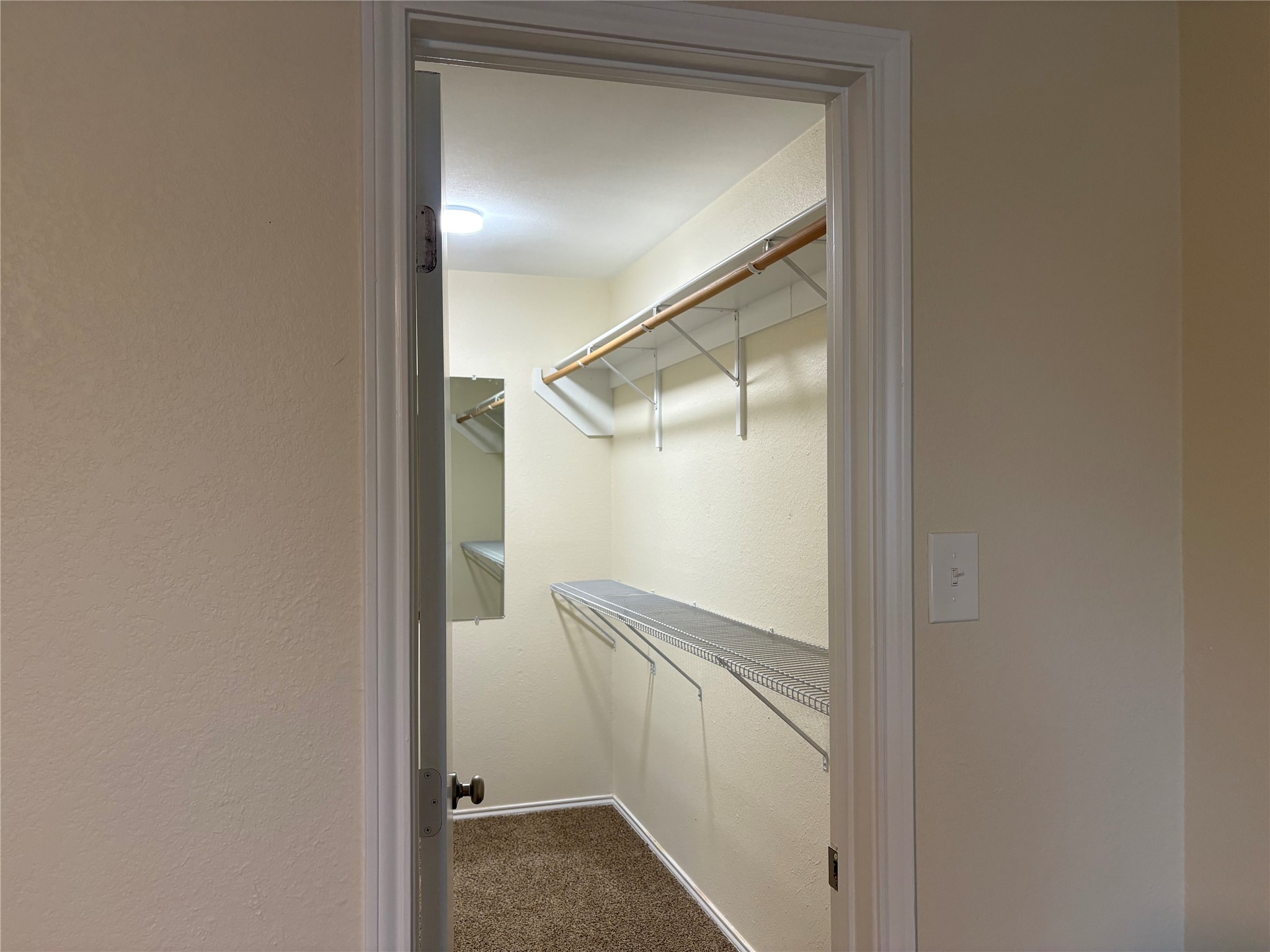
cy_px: 476
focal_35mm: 26
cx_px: 635
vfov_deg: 53.1
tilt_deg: +1.2
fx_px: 954
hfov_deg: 67.3
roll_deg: +1.2
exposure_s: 1/60
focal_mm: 5.96
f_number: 1.6
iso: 160
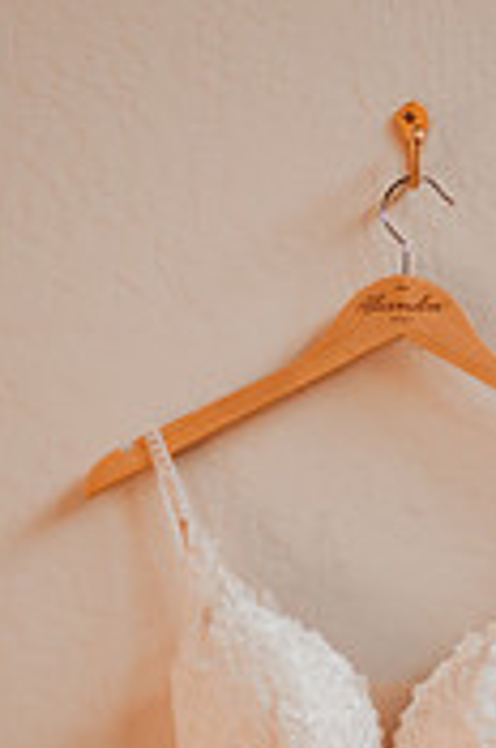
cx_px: 417
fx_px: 1867
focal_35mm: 90
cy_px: 577
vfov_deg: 22.4
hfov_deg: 15.0
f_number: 1.4
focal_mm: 35
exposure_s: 1/640
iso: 125
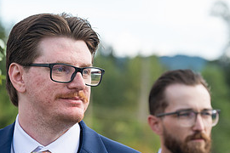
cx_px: 72
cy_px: 152
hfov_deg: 9.3
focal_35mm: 221
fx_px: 1412
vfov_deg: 6.2
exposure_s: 1/1000
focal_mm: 103
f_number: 4.5
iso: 400
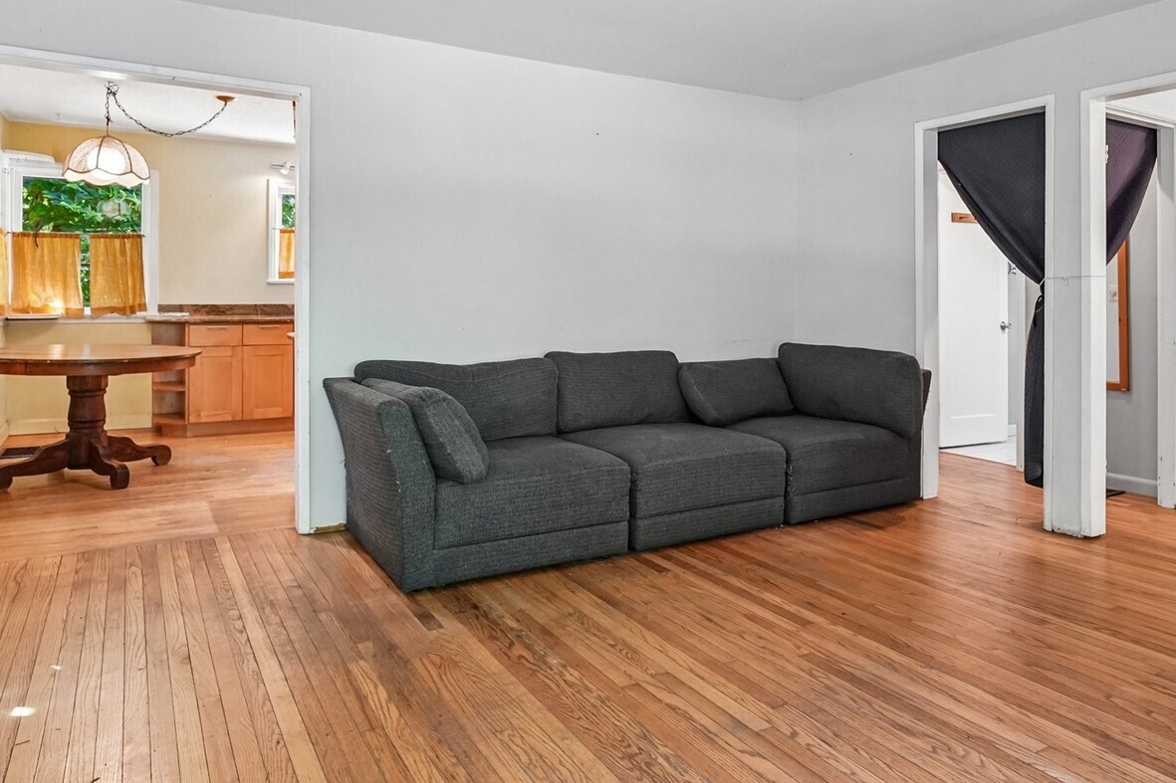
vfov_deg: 54.6
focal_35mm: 23
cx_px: 605
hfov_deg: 76.1
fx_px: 751
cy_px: 301
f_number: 8
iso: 1600
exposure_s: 1/10
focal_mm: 16
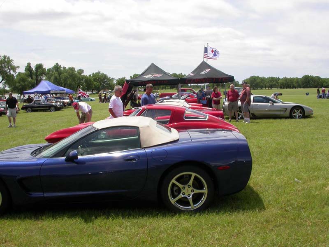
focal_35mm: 38
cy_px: 124
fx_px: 361
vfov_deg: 37.7
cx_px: 164
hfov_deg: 49.0
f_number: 7.5
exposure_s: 1/322
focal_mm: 7.85
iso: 100
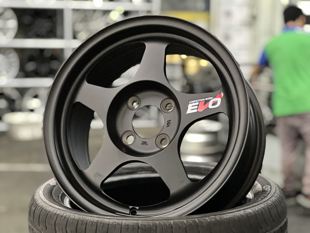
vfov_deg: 19.1
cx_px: 155
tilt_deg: -7.5
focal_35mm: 77
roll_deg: -0.7
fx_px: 690
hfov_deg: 25.3
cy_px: 116
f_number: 2.8
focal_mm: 9
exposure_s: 1/14
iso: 1000
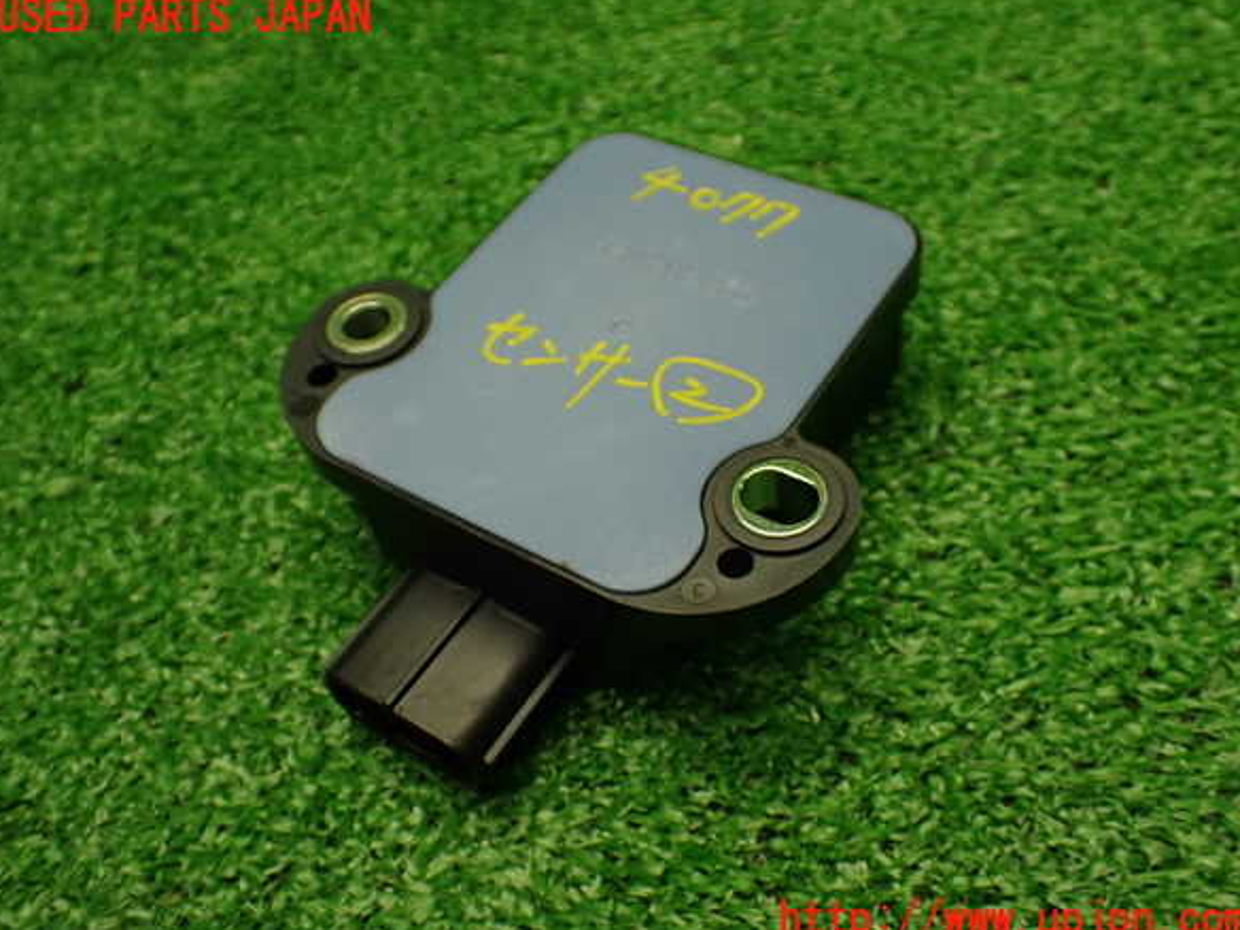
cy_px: 469
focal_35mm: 37
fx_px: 1325
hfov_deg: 50.1
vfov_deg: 38.7
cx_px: 622
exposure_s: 1/160
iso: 500
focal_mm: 6.37
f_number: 2.5
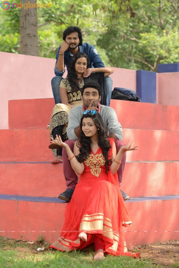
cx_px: 90
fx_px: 745
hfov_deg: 13.7
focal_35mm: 100
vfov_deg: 20.4
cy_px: 134
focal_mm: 100
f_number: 4.5
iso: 200
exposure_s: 1/250
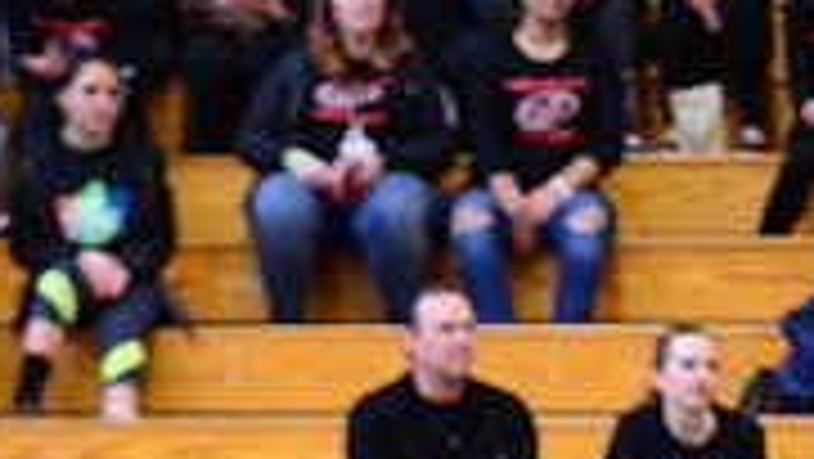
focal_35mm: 455
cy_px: 963
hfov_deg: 4.7
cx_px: 394
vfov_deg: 2.7
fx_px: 9825
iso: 6400
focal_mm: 175
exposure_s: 1/320
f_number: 2.8
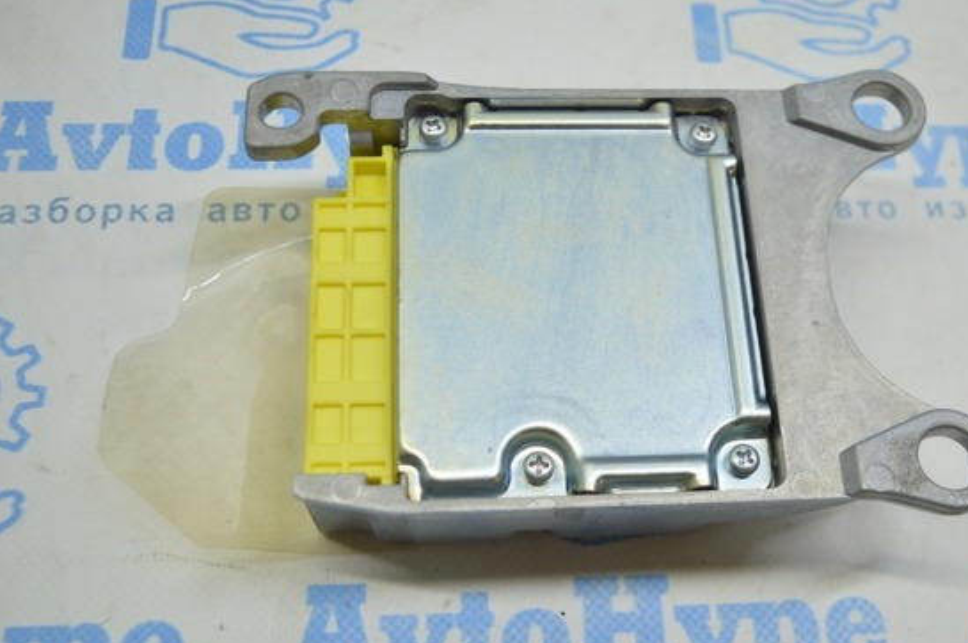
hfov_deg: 41.3
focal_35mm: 48
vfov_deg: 28.2
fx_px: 1278
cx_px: 567
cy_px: 335
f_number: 4
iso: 400
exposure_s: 1/80
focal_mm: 27
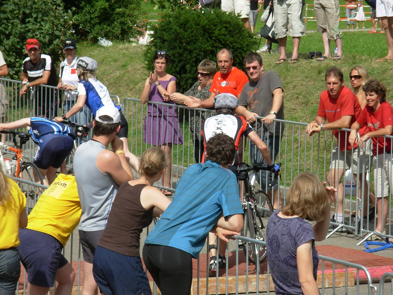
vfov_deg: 7.8
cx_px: 196
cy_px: 148
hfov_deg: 10.4
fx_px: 2157
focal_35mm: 190
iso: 50
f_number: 5
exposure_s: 1/575
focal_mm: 31.4
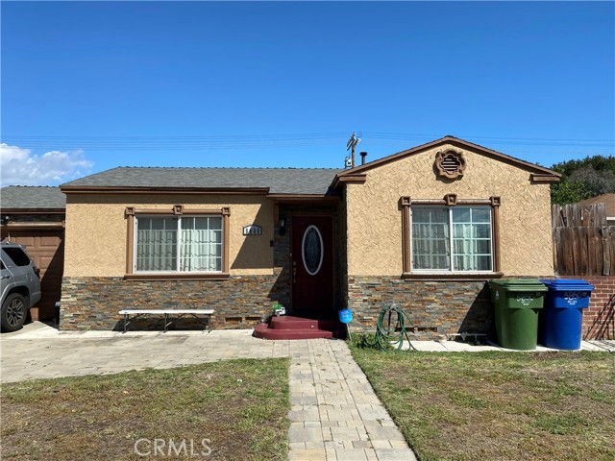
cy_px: 230
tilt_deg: +4.1
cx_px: 308
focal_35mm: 26
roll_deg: +0.0
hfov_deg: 67.3
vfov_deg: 53.1
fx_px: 462
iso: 32
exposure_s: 1/3205
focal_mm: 4.25
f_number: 1.8
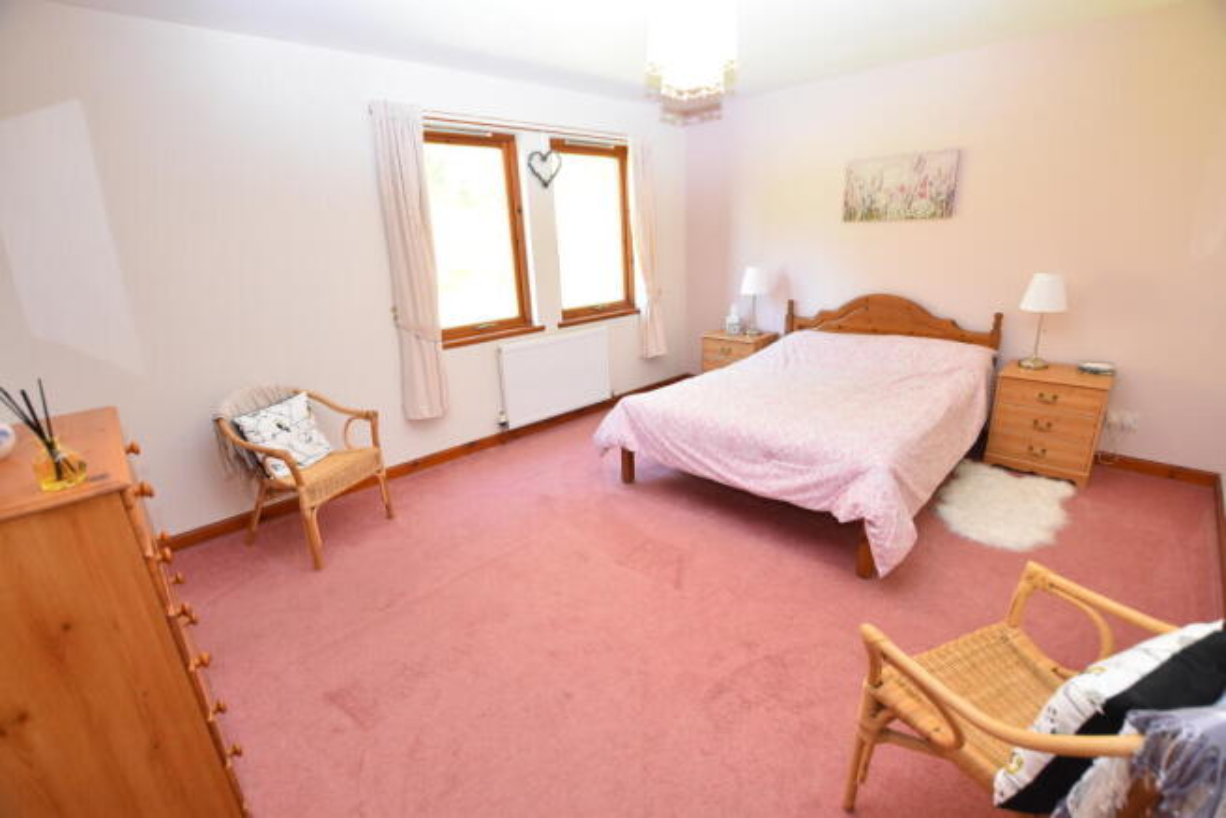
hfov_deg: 100.4
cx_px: 613
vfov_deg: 77.4
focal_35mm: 15
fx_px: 511
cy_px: 409
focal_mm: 10
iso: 800
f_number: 4.5
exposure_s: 1/80
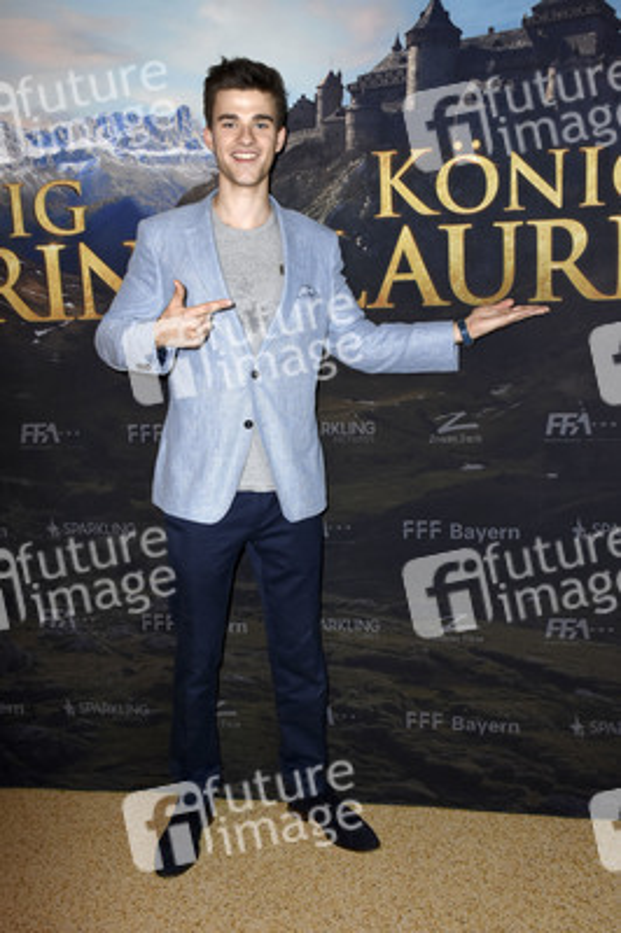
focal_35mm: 34
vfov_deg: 55.1
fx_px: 894
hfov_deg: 38.3
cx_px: 310
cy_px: 466
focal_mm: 23
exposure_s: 1/125
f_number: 5.6
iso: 800
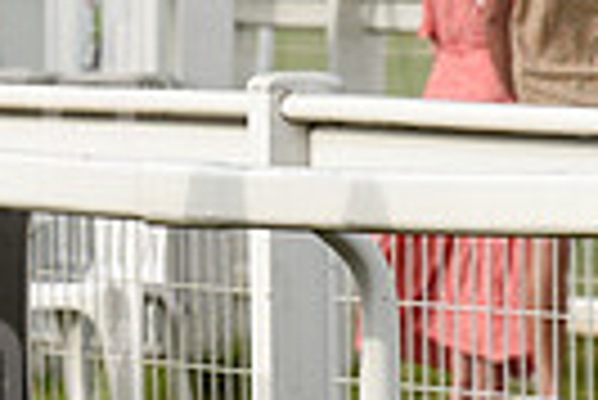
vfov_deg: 1.6
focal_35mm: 871
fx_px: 14484
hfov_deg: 2.4
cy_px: 146
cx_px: -436
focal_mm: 200
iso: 400
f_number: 5.6
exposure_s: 1/1250
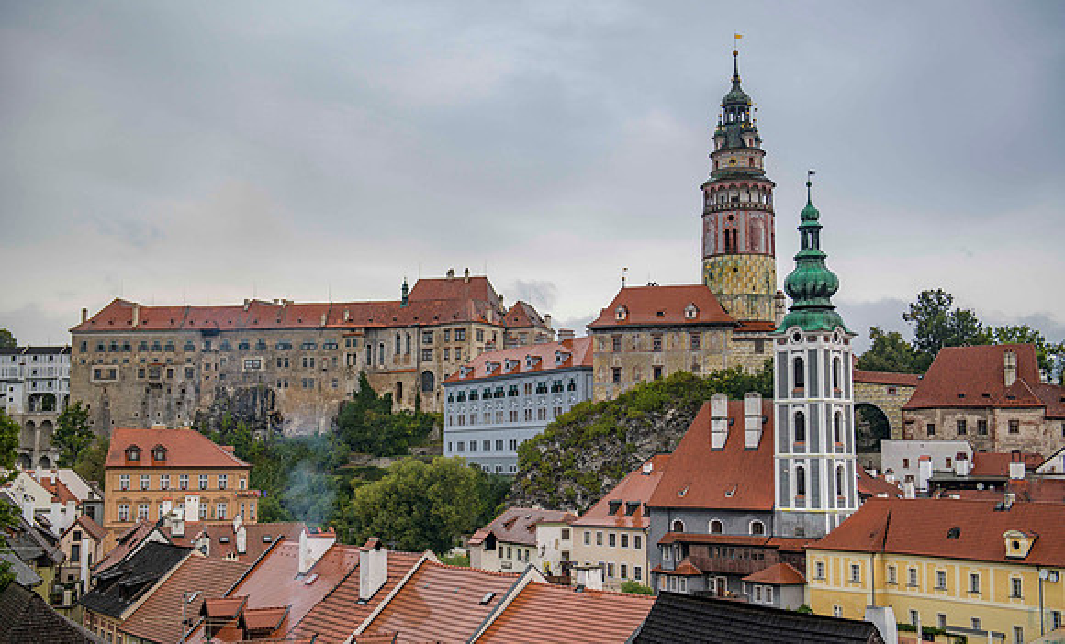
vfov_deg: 27.8
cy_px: 354
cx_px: 532
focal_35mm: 45
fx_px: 1301
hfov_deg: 44.5
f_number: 4
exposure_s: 1/100
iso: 140
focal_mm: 44
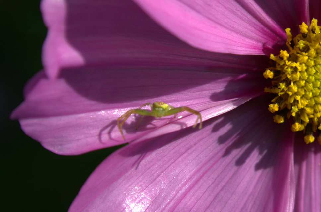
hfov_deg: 24.7
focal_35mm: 82
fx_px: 734
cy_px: 106
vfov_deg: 16.5
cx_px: 160
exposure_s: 1/200
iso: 100
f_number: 7.1
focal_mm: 55
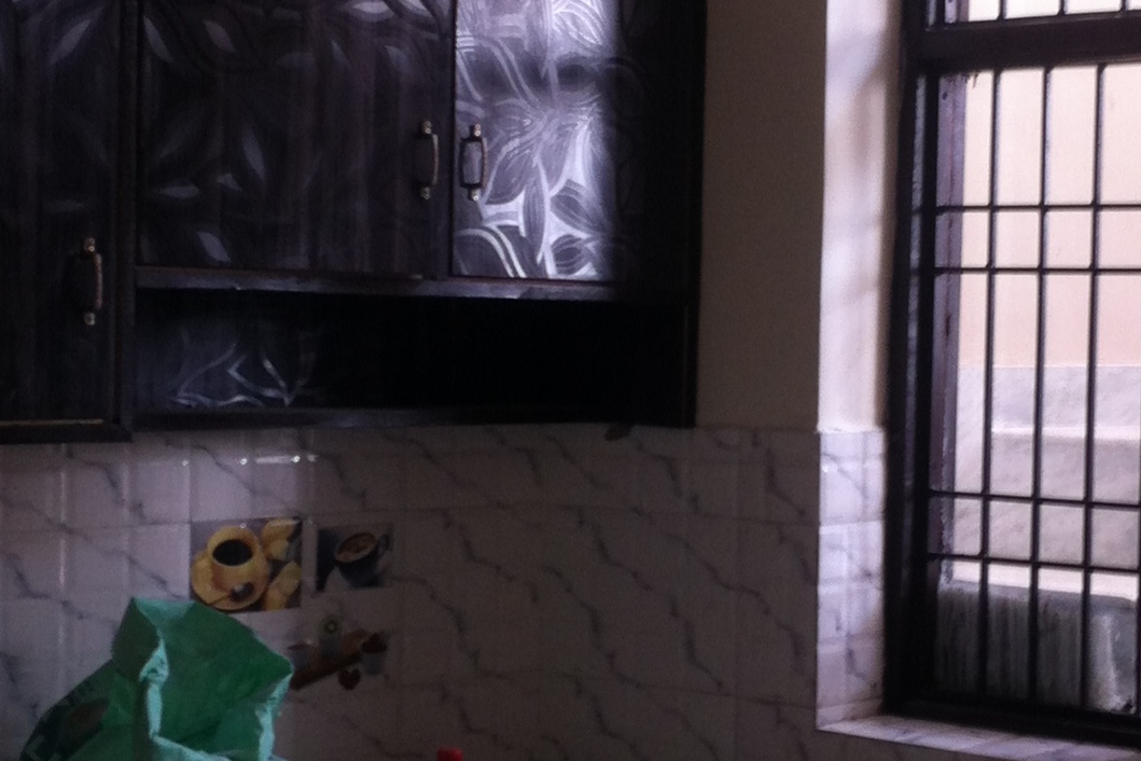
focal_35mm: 89
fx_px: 2821
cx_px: 726
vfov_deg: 15.4
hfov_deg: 22.8
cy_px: 409
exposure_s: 1/16
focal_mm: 3.85
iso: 80
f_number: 2.8
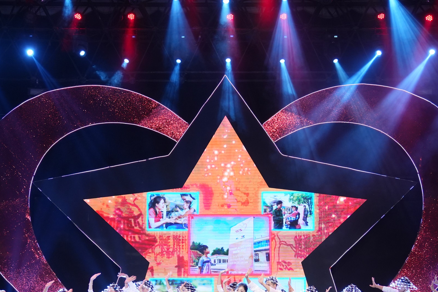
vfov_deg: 16.4
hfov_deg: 24.5
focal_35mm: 83
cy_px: 196
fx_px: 1010
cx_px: 231
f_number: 2.8
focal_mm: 44
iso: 1000
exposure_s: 1/160
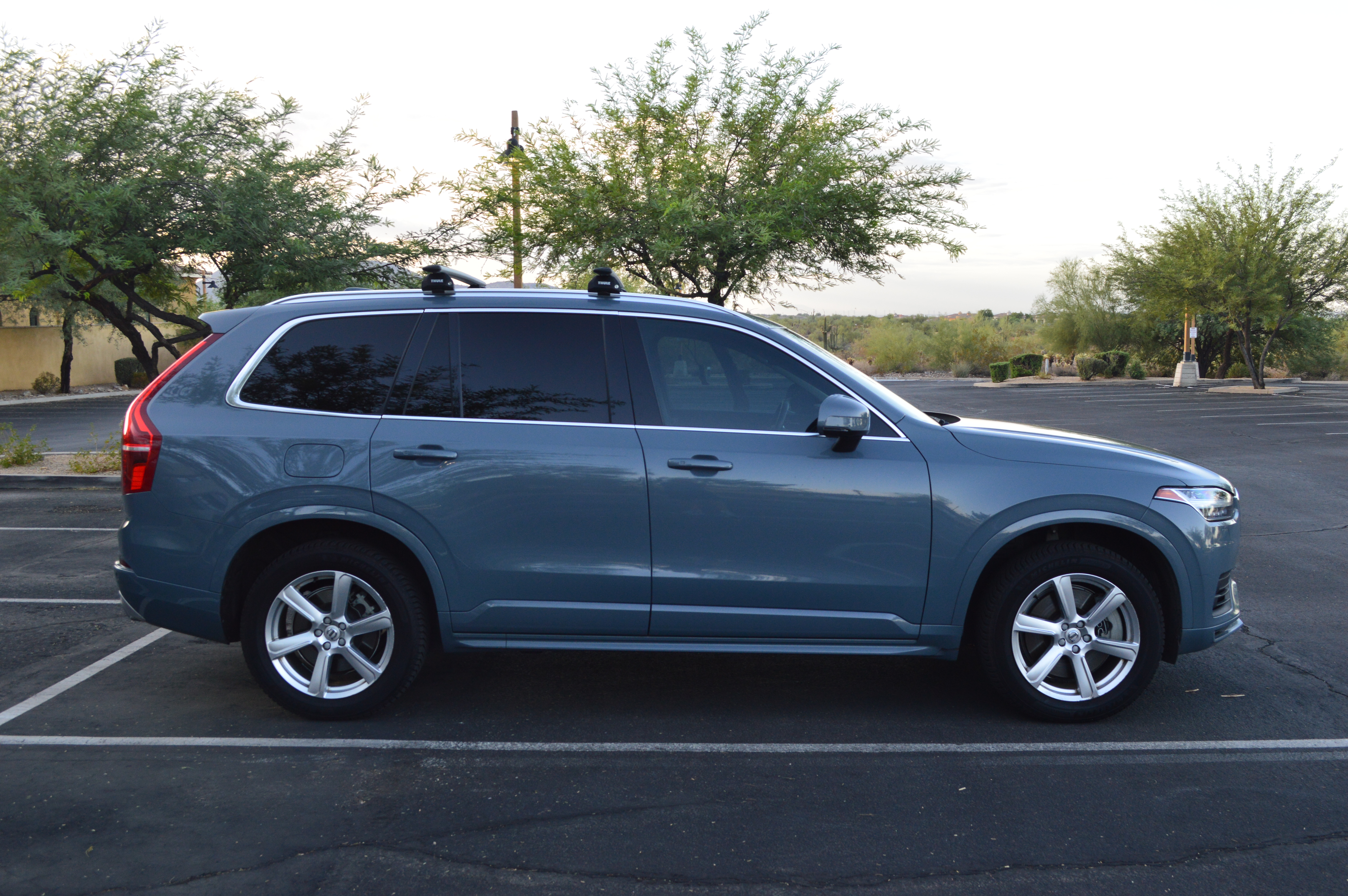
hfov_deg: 53.2
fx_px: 1347
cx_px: 674
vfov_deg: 36.8
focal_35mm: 36
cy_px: 448
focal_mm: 24
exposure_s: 1/100
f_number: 9
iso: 400
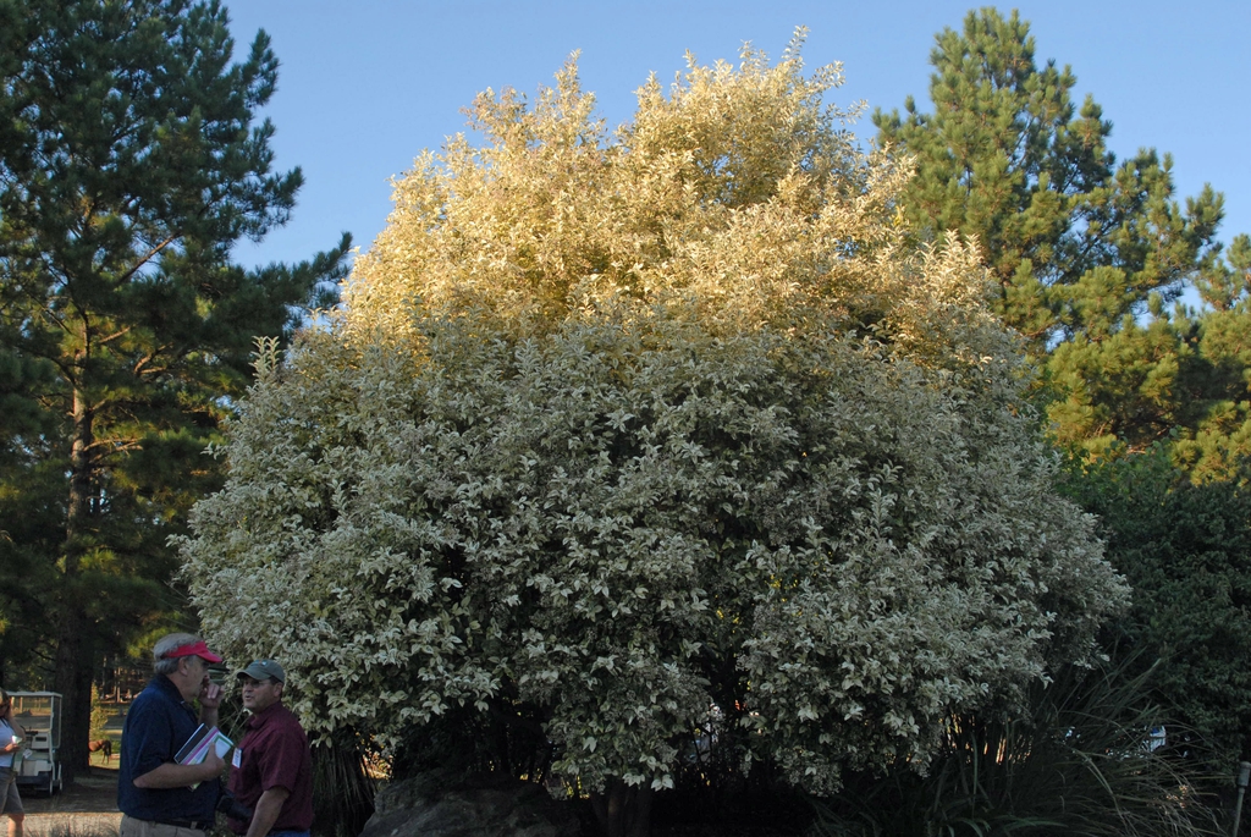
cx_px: 626
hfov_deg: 46.4
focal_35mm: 42
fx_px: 1461
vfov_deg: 32.0
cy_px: 418
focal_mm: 28
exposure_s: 1/250
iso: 400
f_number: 8
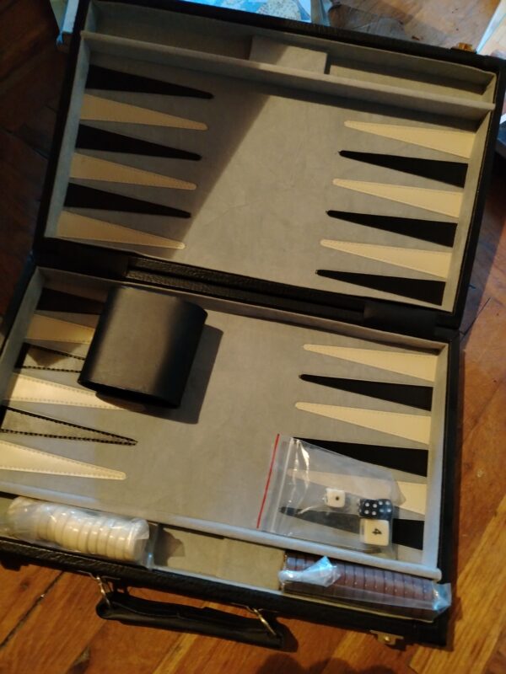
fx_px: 468
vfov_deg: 71.6
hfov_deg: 56.8
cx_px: 253
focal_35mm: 24
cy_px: 337
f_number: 1.75
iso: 4247
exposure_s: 1/25
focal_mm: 5.25
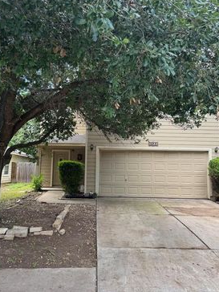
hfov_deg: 42.9
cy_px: 143
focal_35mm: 33
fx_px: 278
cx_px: 99
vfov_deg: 55.3
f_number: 1.78
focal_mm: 6.76
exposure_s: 1/460
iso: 80
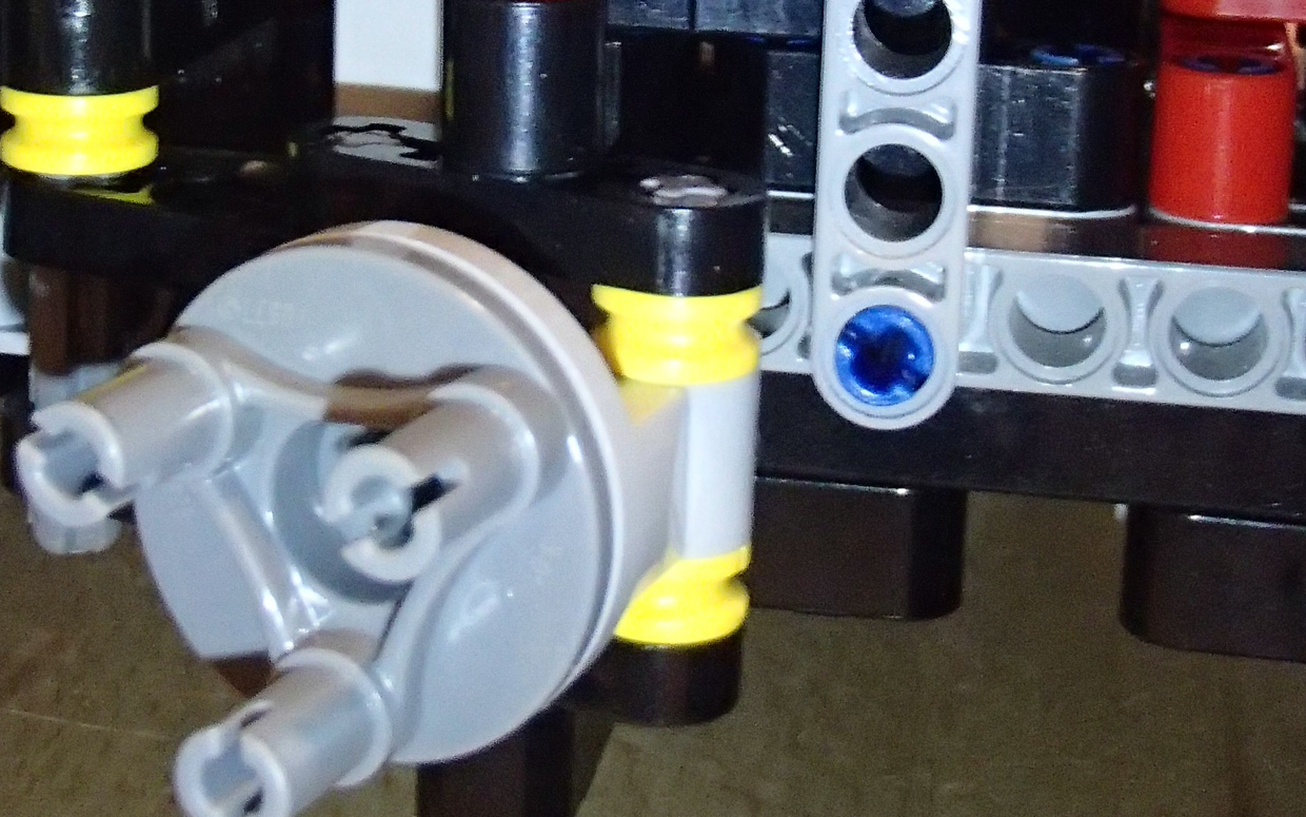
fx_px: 2883
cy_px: 2
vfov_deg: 15.8
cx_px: 574
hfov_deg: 25.5
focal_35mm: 81
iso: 1250
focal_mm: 6.64
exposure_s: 1/40
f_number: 4.7
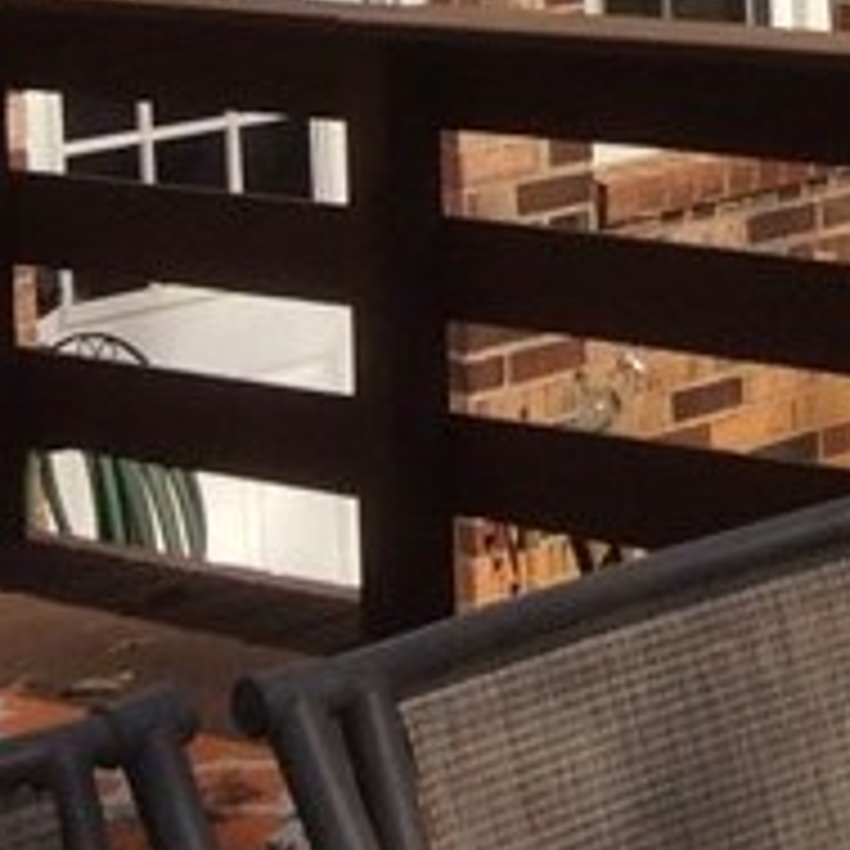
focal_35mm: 153
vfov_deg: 11.1
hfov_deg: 10.4
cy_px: -247
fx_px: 4250
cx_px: 1767
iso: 32
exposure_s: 1/1590
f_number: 2.4
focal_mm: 3.3
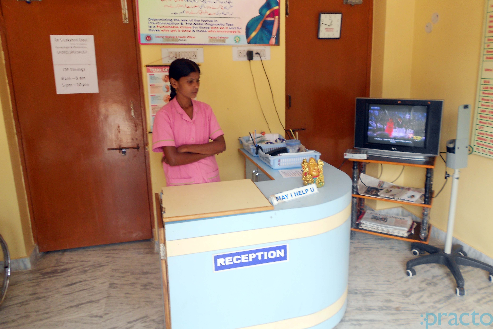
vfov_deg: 46.3
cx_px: 241
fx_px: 383
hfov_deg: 65.5
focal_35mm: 28
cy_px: 143
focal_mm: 4.6
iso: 80
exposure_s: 1/320
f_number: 3.2
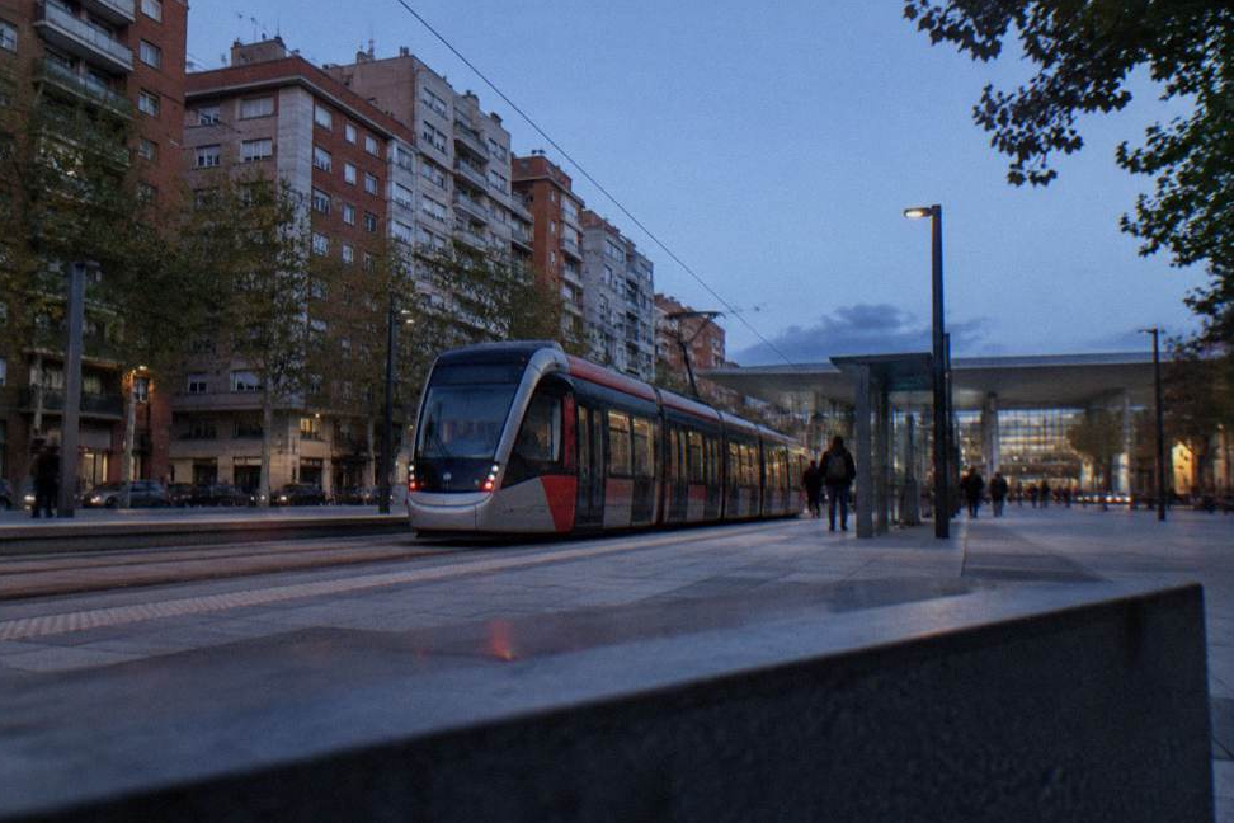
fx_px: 1234
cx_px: 600
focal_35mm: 36
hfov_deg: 53.1
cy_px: 420
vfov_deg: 36.9
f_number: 7.1
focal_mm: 35
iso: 640
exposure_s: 1/400
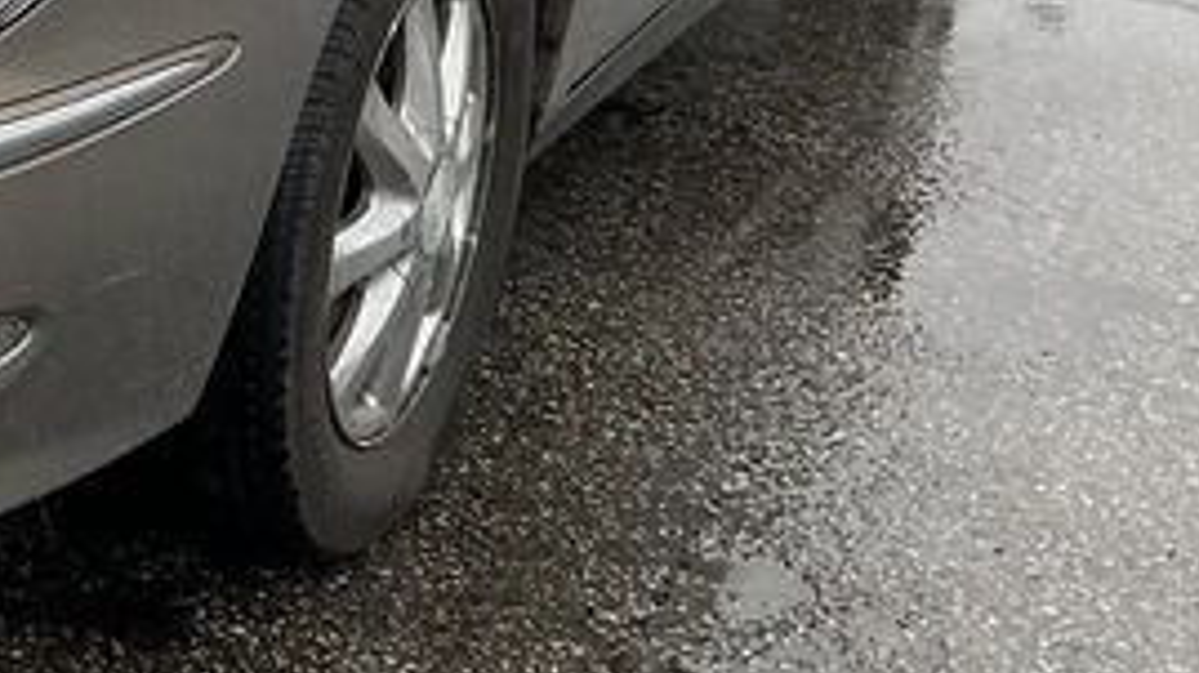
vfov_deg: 13.7
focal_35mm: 85
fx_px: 2701
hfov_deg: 22.9
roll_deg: -2.6
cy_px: -176
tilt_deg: -10.8
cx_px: -259
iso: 20
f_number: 1.8
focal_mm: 3
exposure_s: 1/205
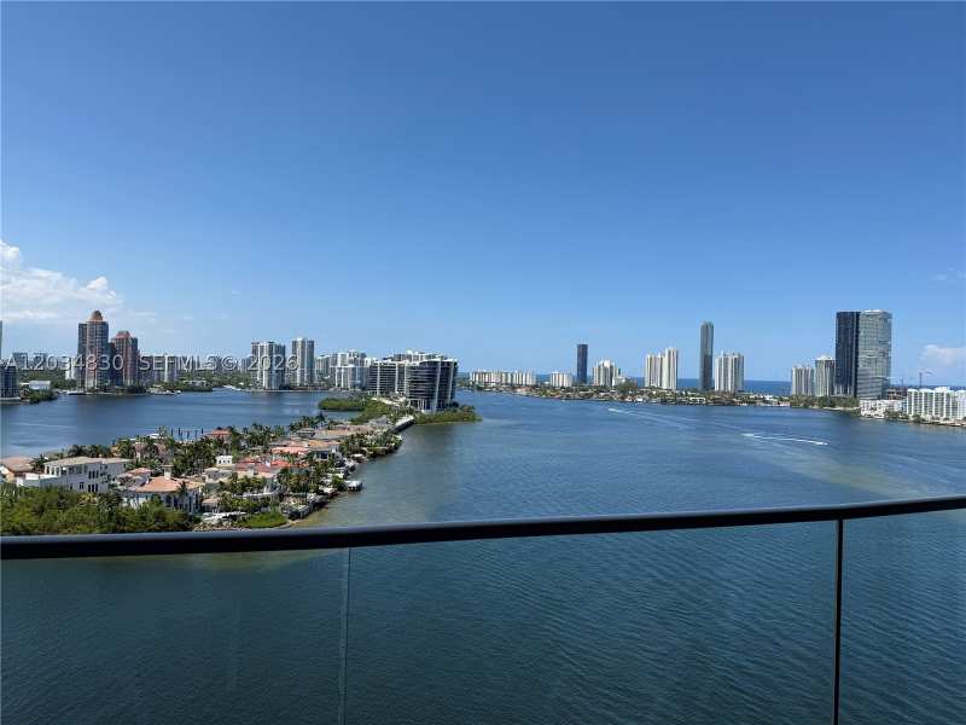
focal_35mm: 24
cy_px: 362
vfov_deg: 56.8
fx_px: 670
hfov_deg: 71.6
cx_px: 483
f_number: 1.78
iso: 80
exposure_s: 1/5714
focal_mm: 6.76
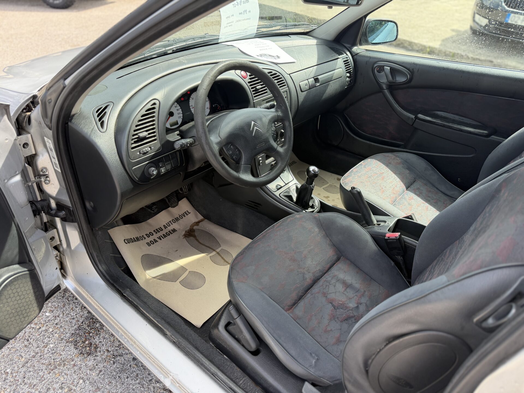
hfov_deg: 71.6
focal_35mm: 24
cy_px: 196
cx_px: 262
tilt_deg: -38.0
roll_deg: -1.9
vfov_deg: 56.8
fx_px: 363
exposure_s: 1/507
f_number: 1.78
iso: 100
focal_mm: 6.76
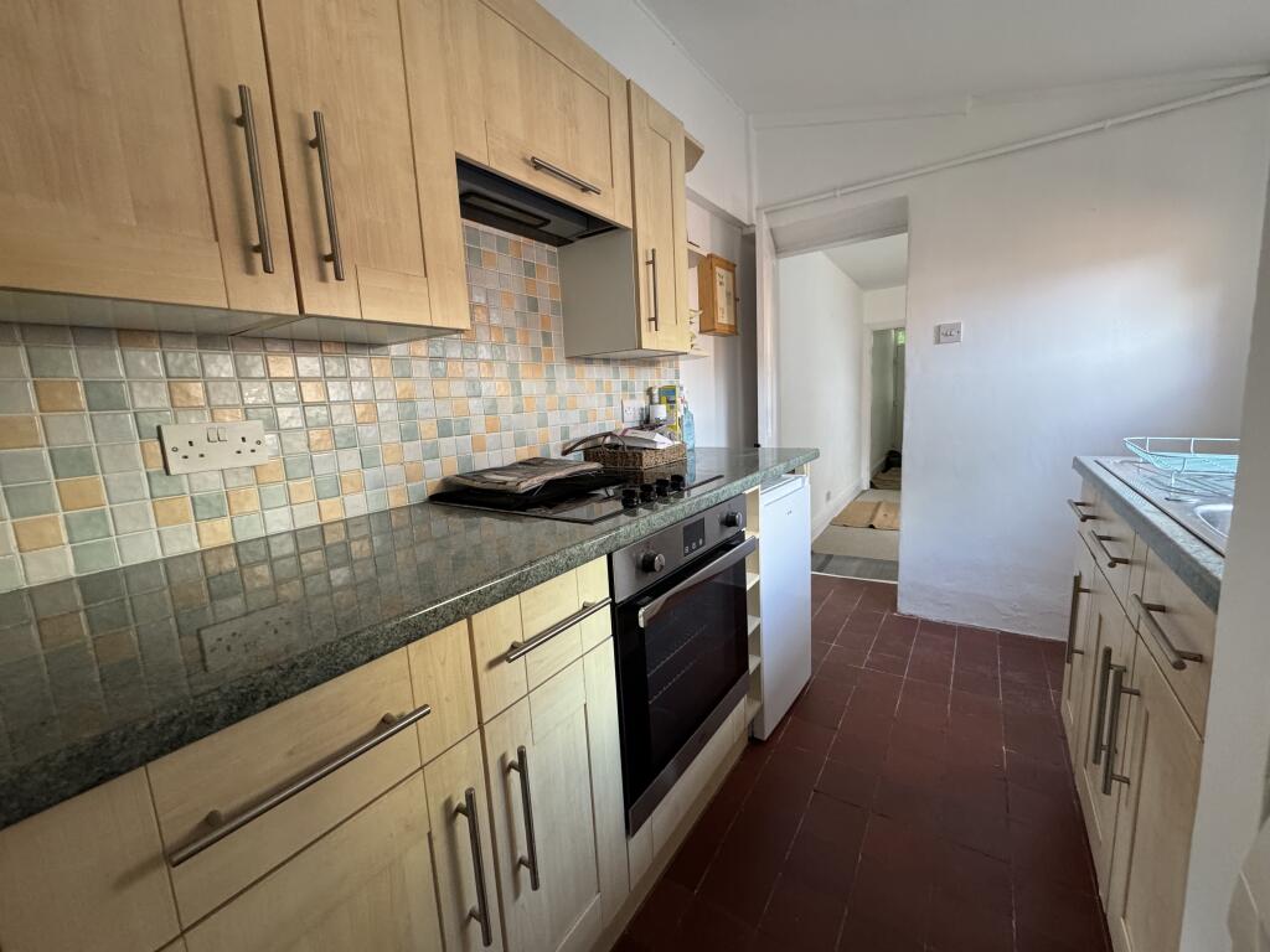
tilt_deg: -7.4
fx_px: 514
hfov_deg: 102.1
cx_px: 635
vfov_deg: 85.7
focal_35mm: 14
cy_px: 476
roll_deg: +3.0
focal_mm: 2.22
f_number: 2.2
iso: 250
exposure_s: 1/99
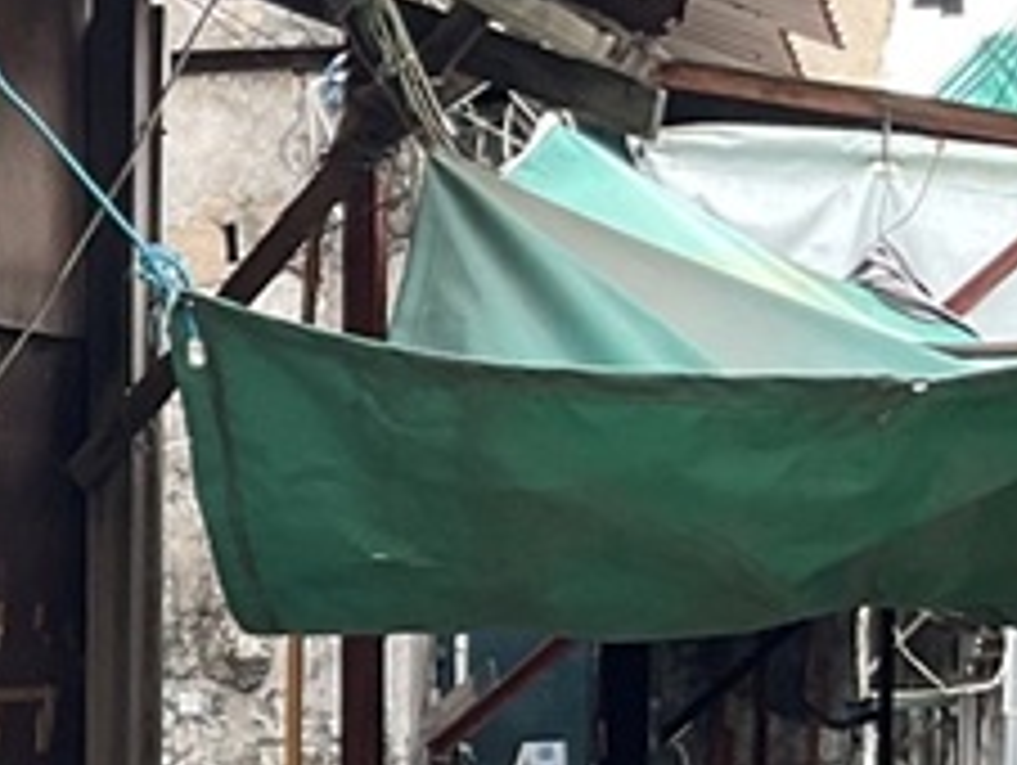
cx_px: -835
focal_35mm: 130
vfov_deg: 11.3
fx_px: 3823
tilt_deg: -3.6
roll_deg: +0.5
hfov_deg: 13.5
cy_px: 830
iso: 50
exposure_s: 1/120
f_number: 1.8
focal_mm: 3
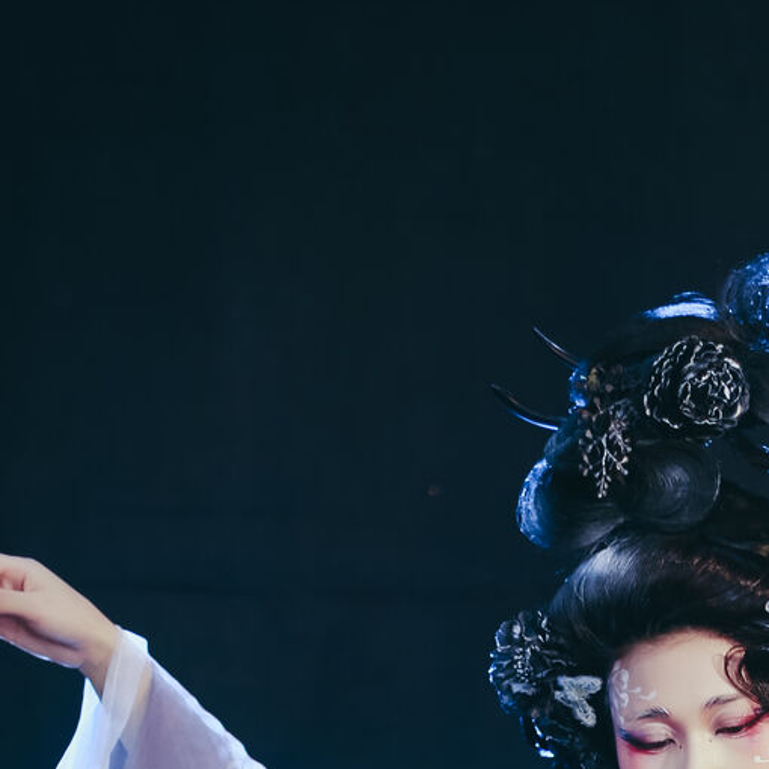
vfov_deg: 11.3
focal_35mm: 147
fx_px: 3695
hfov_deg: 11.8
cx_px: 639
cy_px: 1265
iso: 320
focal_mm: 50
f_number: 2
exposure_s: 1/100
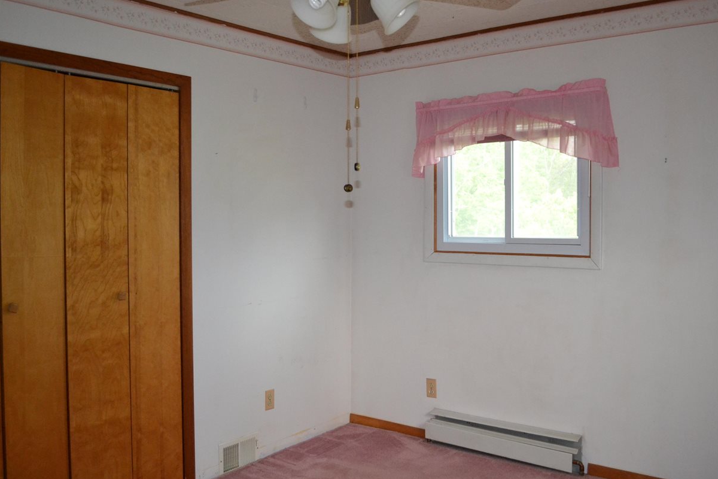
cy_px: 226
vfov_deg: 41.1
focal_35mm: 32
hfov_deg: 58.7
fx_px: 638
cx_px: 382
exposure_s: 1/60
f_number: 3.8
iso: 2000
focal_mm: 20
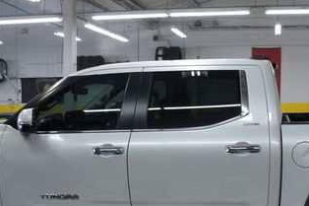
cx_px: 203
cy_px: 122
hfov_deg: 35.9
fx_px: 472
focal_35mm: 55
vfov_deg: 24.6
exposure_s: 1/40
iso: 200
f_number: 4
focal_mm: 18
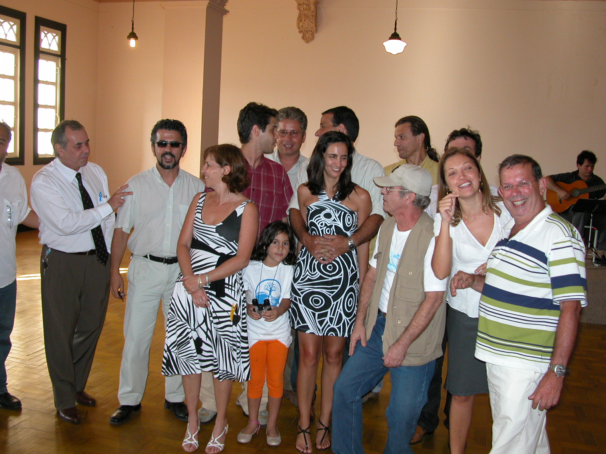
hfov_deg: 50.1
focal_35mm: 37
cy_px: 234
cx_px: 299
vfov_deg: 38.7
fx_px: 648
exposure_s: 1/60
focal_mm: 8.9
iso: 200
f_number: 2.8
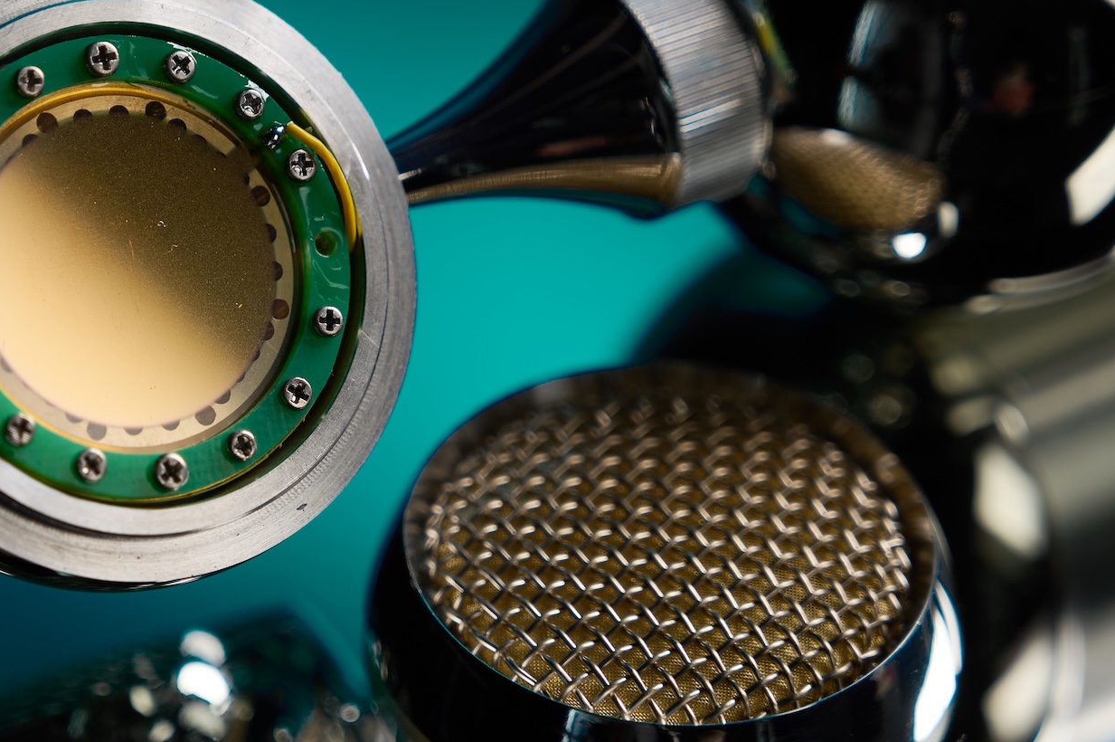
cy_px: 424
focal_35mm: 109
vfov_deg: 12.5
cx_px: 351
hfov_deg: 18.7
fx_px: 3373
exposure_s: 1/50
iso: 100
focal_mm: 70
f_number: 4
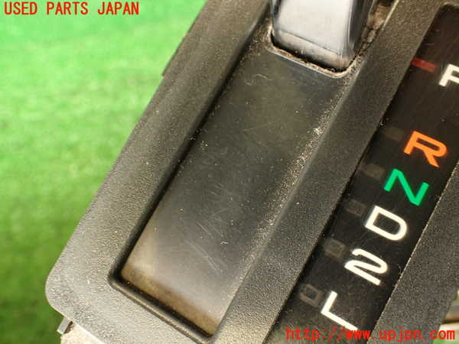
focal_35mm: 32
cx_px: 230
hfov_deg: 56.8
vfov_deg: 44.2
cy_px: 172
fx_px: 424
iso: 250
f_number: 2.4
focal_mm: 5.79
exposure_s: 1/30
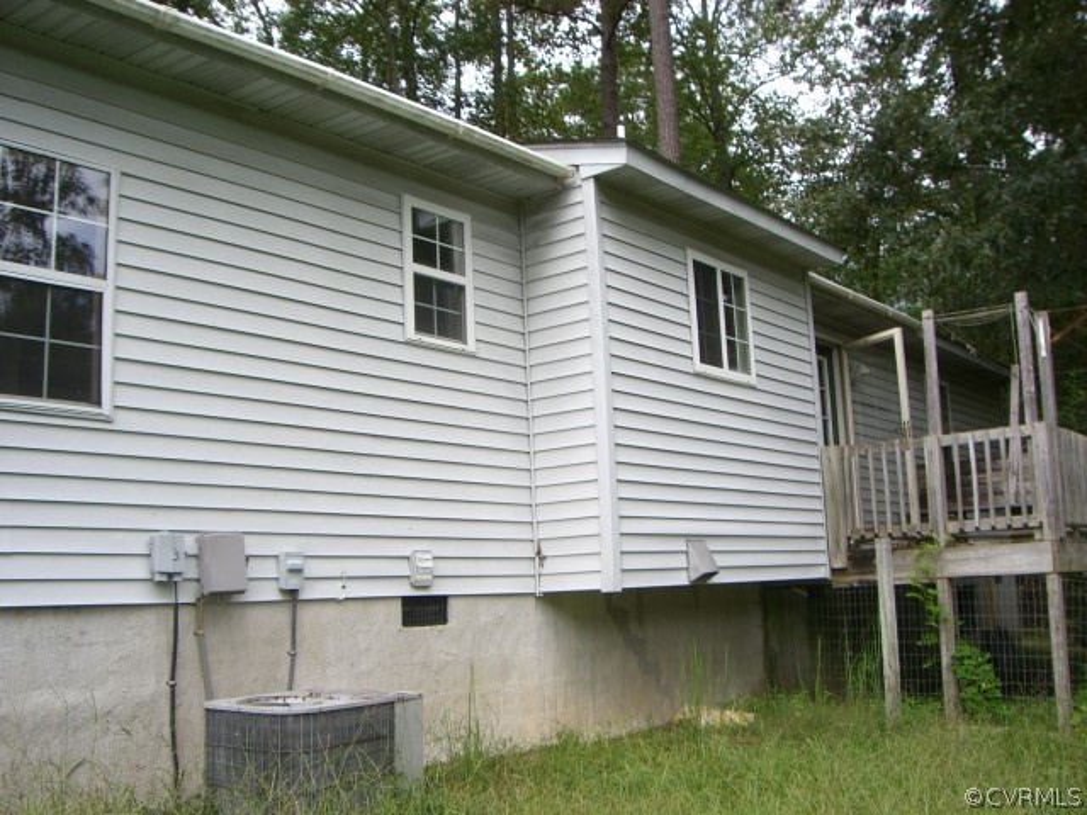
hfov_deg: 49.0
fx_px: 1193
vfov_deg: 37.7
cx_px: 544
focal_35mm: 38
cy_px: 408
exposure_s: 1/200
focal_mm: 6.2
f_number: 4.3
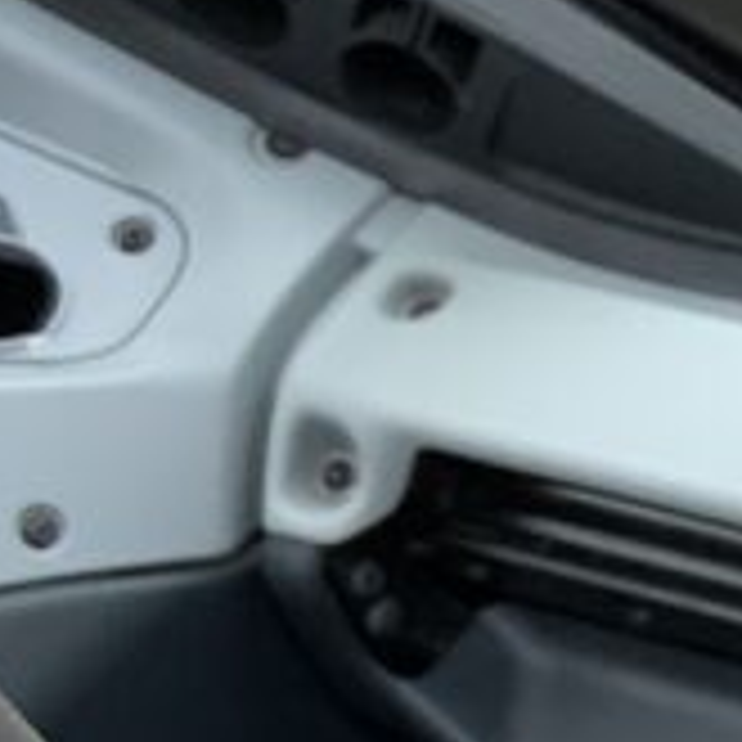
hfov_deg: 10.0
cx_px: 1610
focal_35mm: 159
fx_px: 3856
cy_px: 436
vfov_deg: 11.0
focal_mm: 3
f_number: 1.8
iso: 16
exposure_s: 1/292
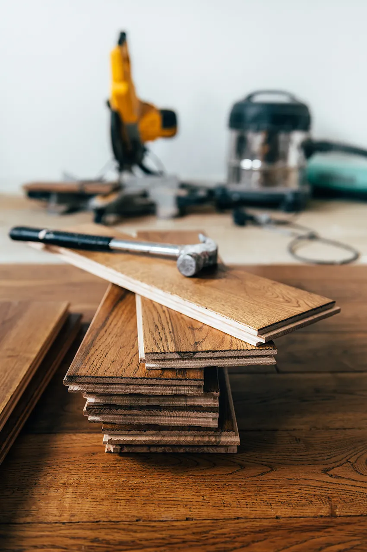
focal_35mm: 34
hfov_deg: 38.8
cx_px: 184
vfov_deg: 55.8
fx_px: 520
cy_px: 276
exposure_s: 1/100
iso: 320
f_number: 3.5
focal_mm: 34
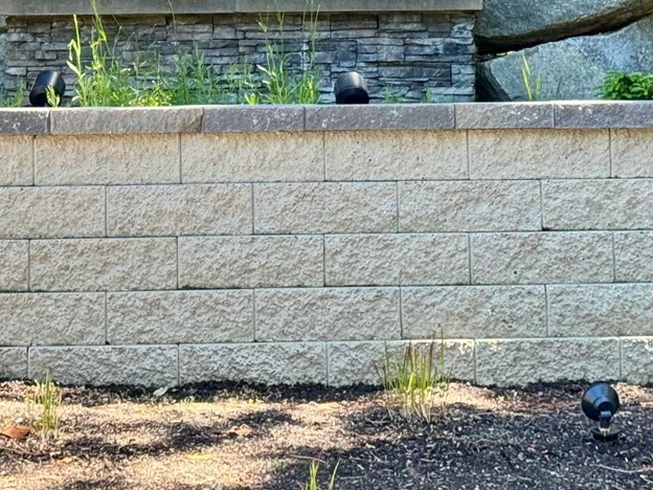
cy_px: -99
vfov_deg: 11.8
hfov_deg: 16.0
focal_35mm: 123
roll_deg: +0.1
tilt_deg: +2.8
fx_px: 2320
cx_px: 205
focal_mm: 6.76
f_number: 1.78
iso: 64
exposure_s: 1/281
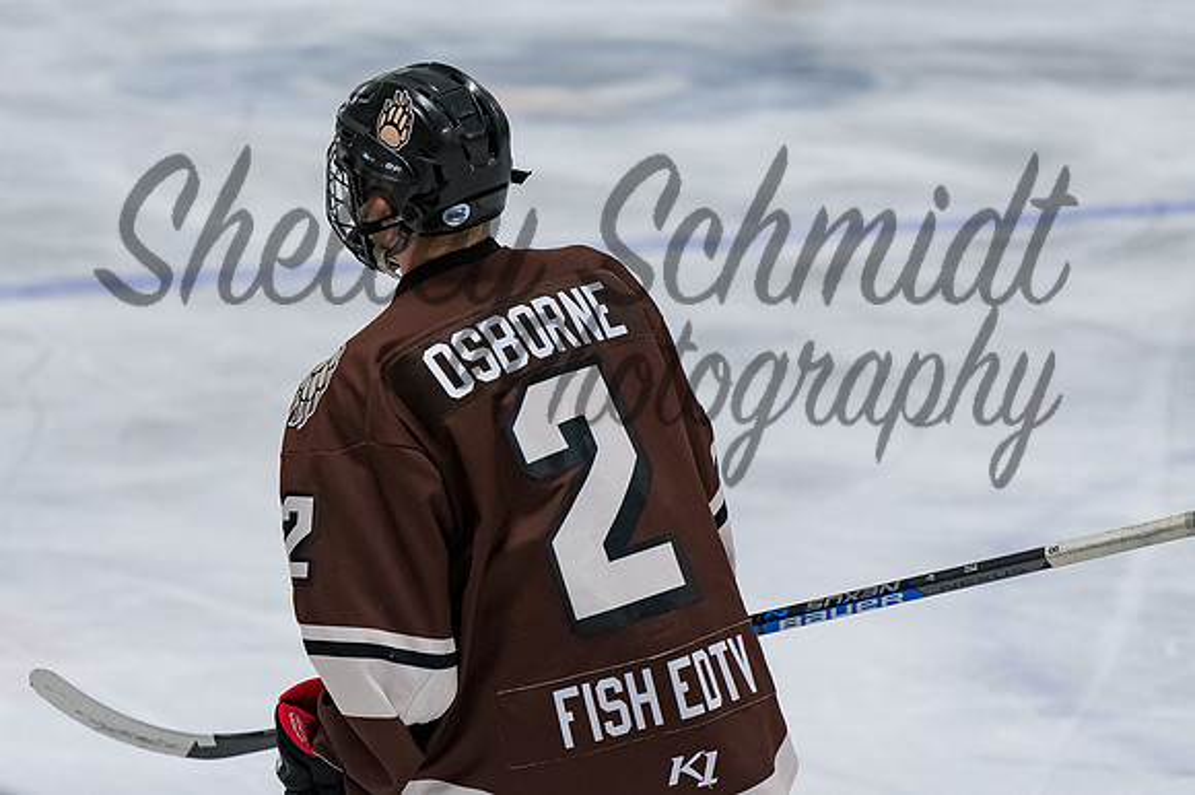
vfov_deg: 5.5
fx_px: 8285
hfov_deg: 8.2
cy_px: 364
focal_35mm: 250
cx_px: 498
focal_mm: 135
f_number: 3.5
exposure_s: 1/800
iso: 2500
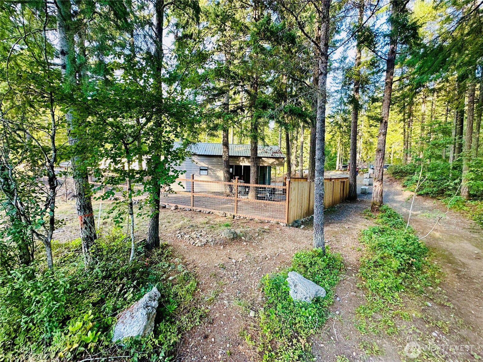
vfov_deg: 85.7
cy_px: 181
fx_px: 195
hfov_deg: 102.1
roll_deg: -2.3
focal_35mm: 14
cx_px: 242
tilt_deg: -2.4
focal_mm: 2.22
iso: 100
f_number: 2.2
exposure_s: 1/99
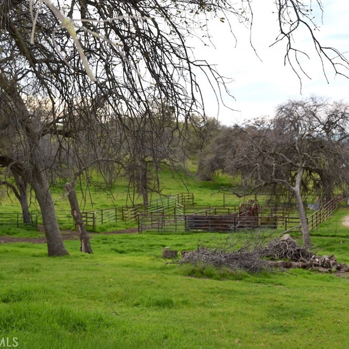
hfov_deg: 28.8
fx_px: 680
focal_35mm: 60
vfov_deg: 28.8
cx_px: 177
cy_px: 174
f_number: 7.1
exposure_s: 1/200
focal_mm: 31
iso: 100
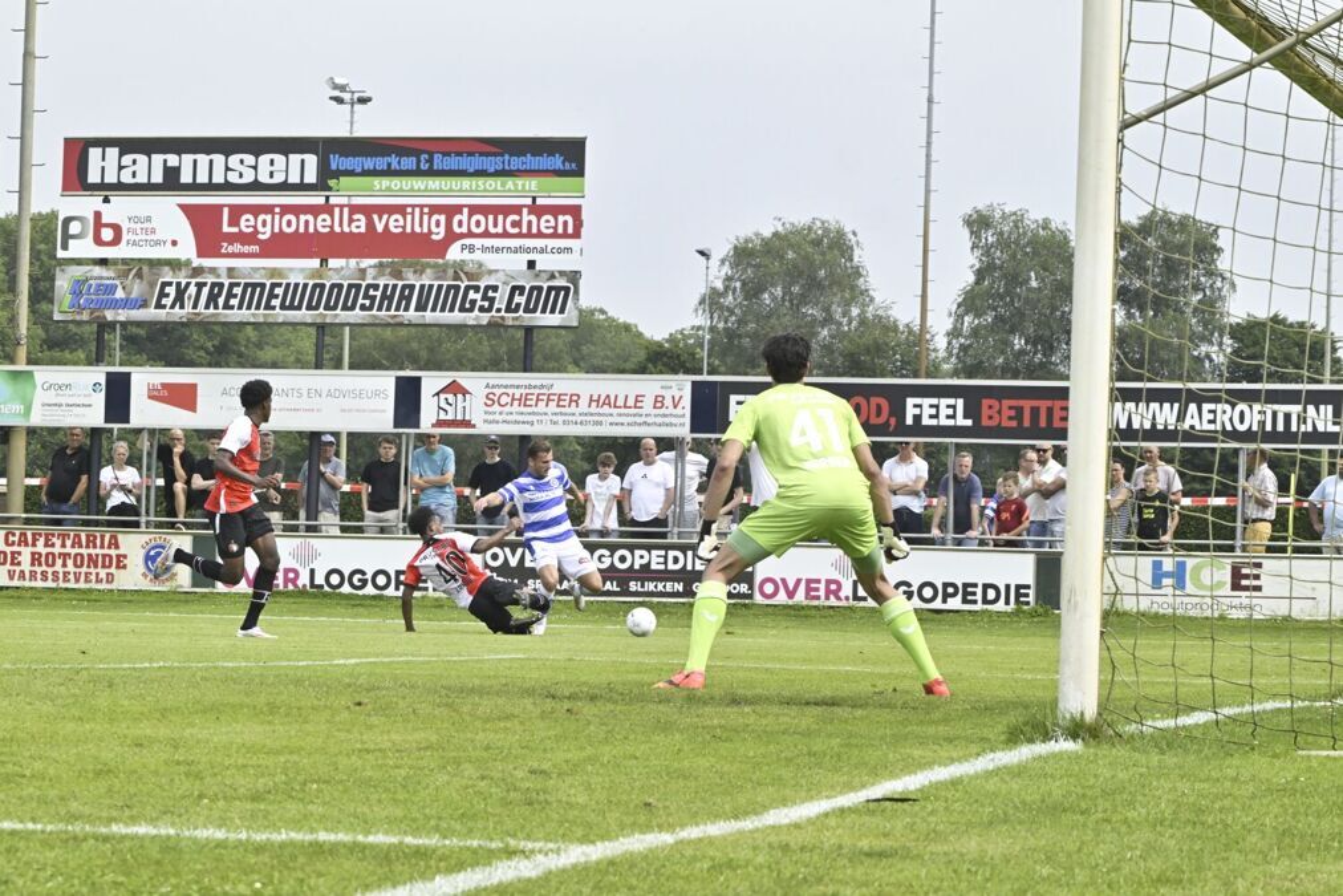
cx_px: 672
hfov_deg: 14.7
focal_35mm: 140
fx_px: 5223
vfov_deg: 9.8
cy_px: 448
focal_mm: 140
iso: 1600
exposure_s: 1/1000
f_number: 18
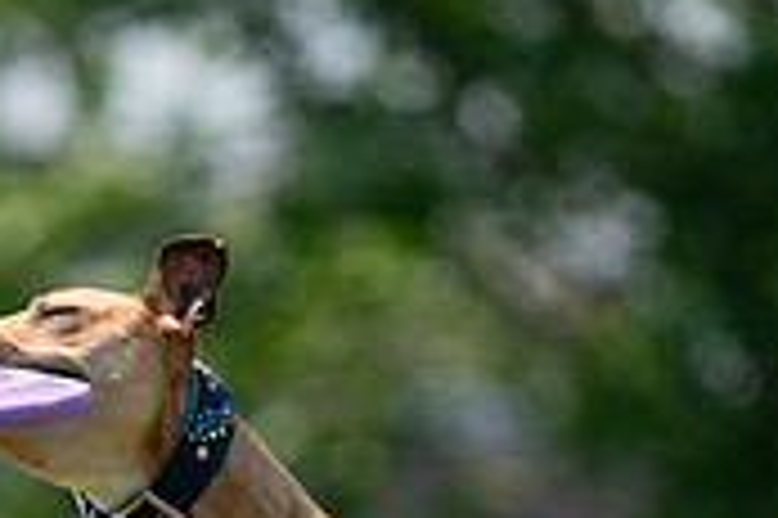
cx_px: 207
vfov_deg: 0.9
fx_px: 33314
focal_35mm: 1543
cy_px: 854
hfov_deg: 1.3
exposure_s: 1/4000
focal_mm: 459
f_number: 6.3
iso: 1250
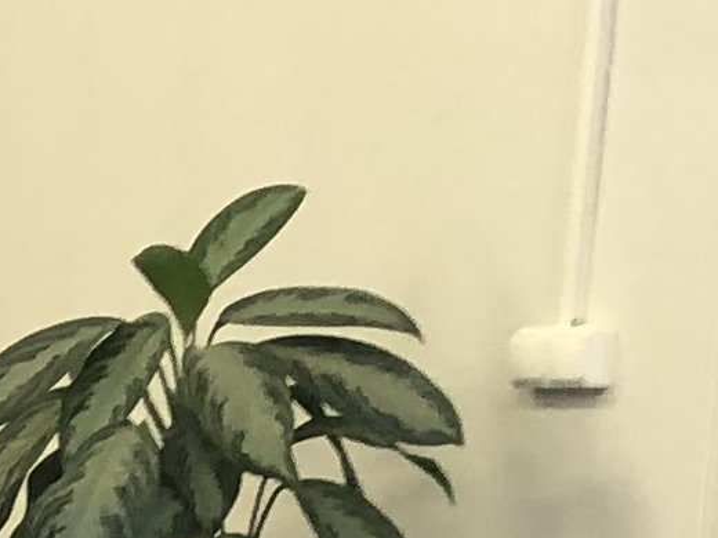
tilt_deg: -8.6
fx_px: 4501
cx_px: -1204
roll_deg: -2.2
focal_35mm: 217
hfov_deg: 8.1
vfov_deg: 6.5
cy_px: 1246
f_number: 1.8
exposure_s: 1/17
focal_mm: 3.99
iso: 50
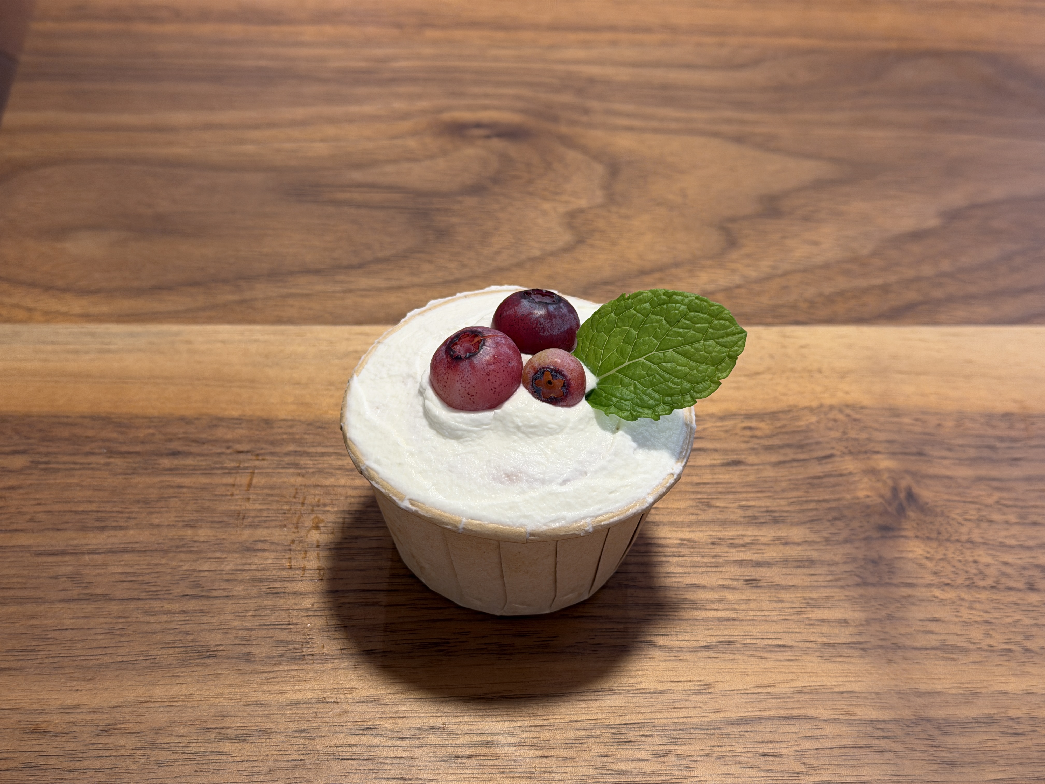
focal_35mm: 48
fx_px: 1449
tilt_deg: -46.2
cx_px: 522
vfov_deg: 30.3
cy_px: 392
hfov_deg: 39.7
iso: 125
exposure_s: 1/60
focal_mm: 6.76
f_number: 1.78
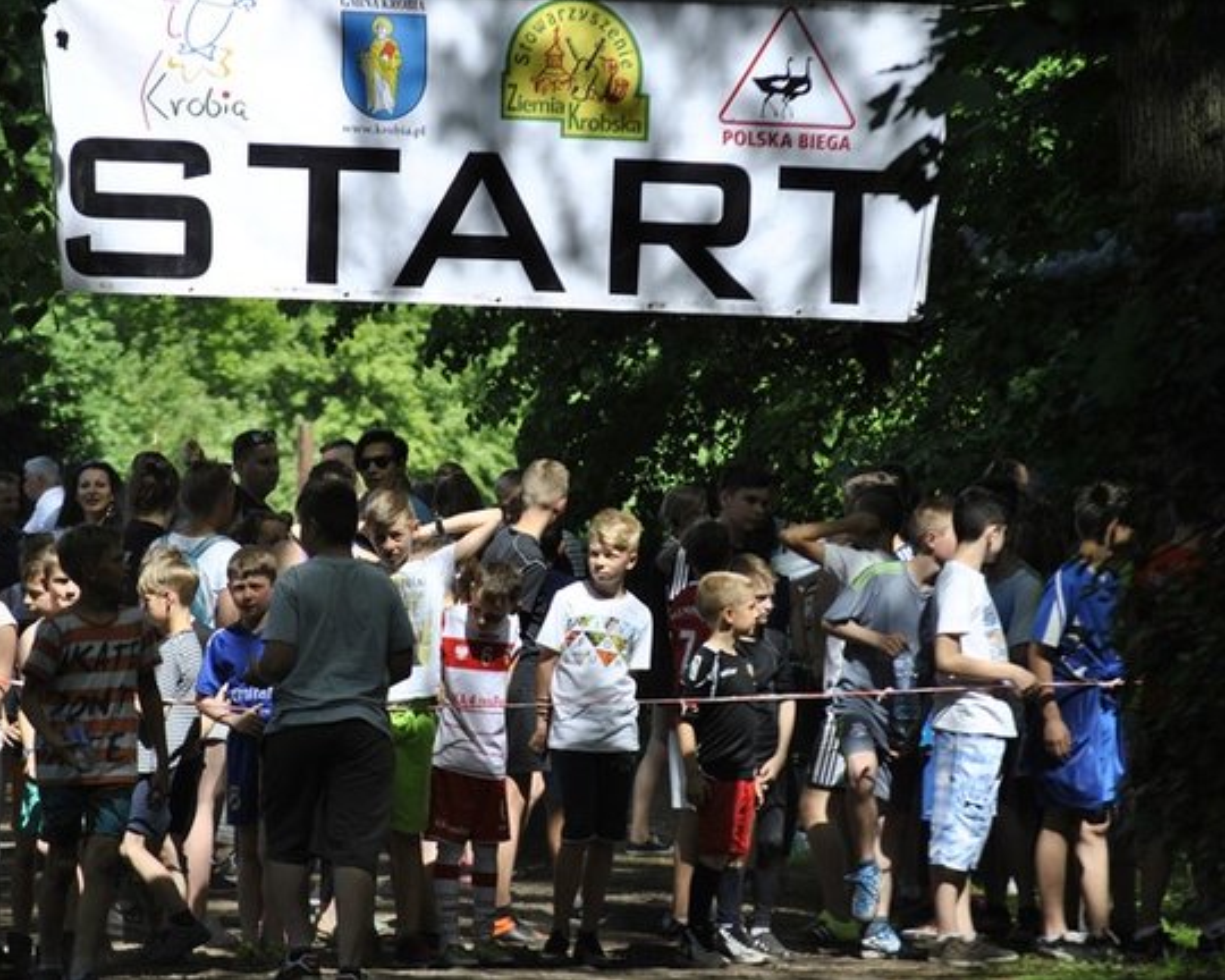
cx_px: 492
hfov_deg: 9.3
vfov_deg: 7.5
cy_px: 490
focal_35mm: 207
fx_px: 7505
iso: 200
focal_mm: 122
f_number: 4.8
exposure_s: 1/640
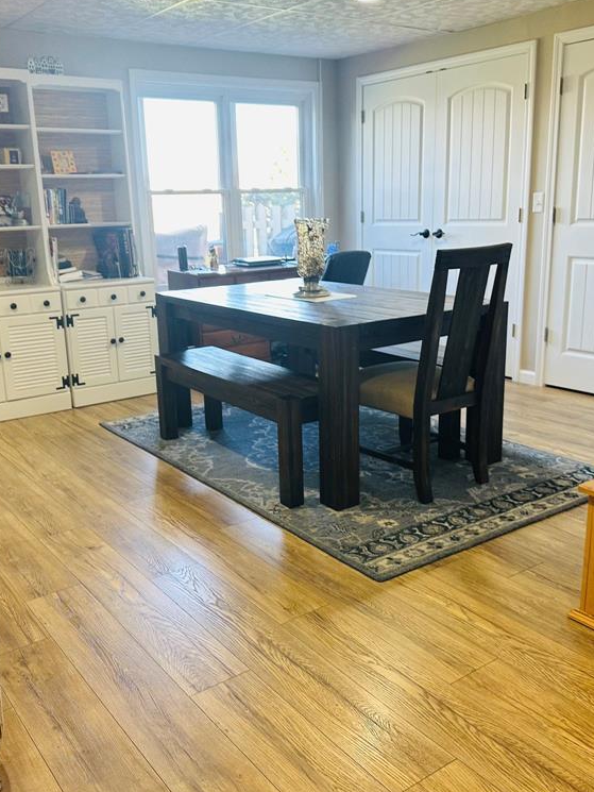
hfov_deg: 42.9
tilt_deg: -13.4
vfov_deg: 55.3
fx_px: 755
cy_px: 393
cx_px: 282
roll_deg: +1.9
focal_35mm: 33
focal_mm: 6.86
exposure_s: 1/60
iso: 160
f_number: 1.78
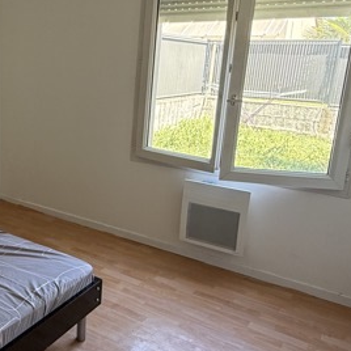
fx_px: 424
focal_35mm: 37
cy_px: 166
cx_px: 55
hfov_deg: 42.3
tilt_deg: -13.5
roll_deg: -1.5
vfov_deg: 44.9
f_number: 2.2
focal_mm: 2.22
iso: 125
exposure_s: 1/99
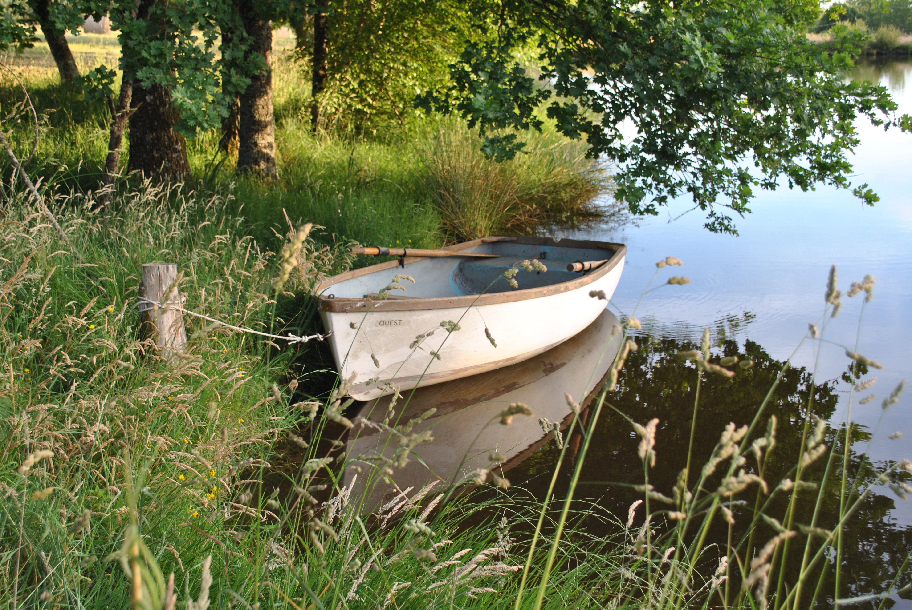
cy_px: 305
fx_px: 1103
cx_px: 456
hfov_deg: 44.9
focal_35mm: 44
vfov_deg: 30.9
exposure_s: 1/100
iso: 200
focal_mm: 29
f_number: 5
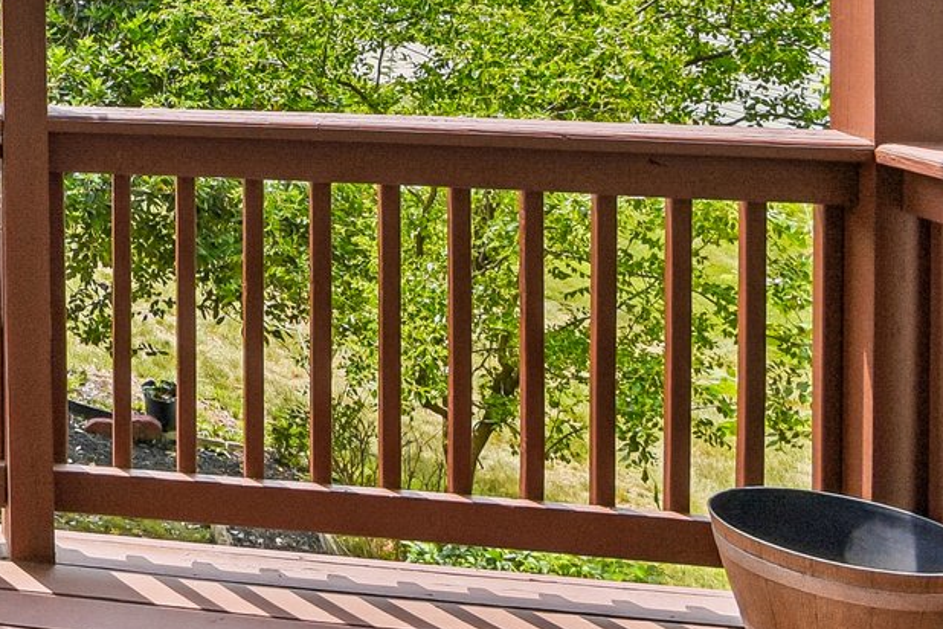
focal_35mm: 53
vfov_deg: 23.7
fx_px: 1388
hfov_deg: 28.5
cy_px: -82
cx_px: -371
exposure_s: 1/640
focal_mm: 16
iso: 400
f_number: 8
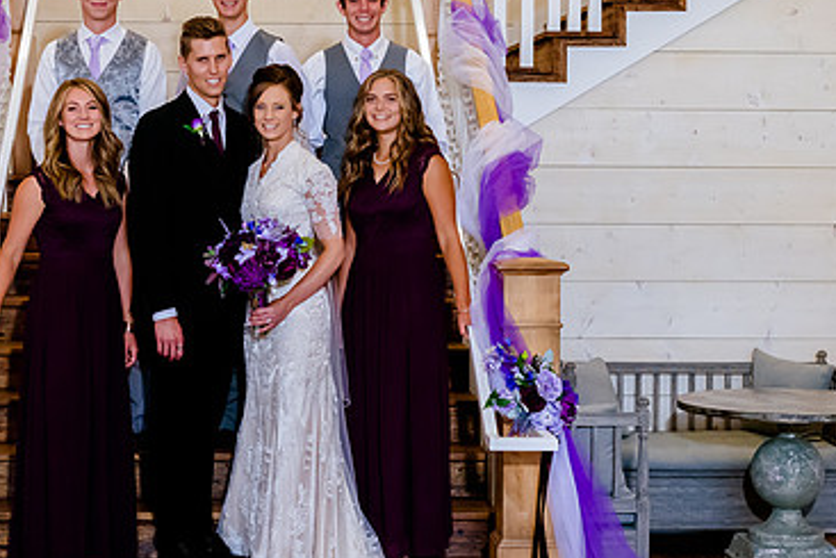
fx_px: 1905
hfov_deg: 24.6
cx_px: 280
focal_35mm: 82
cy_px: 241
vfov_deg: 16.7
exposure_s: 1/200
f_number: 6.3
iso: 2500
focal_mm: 42
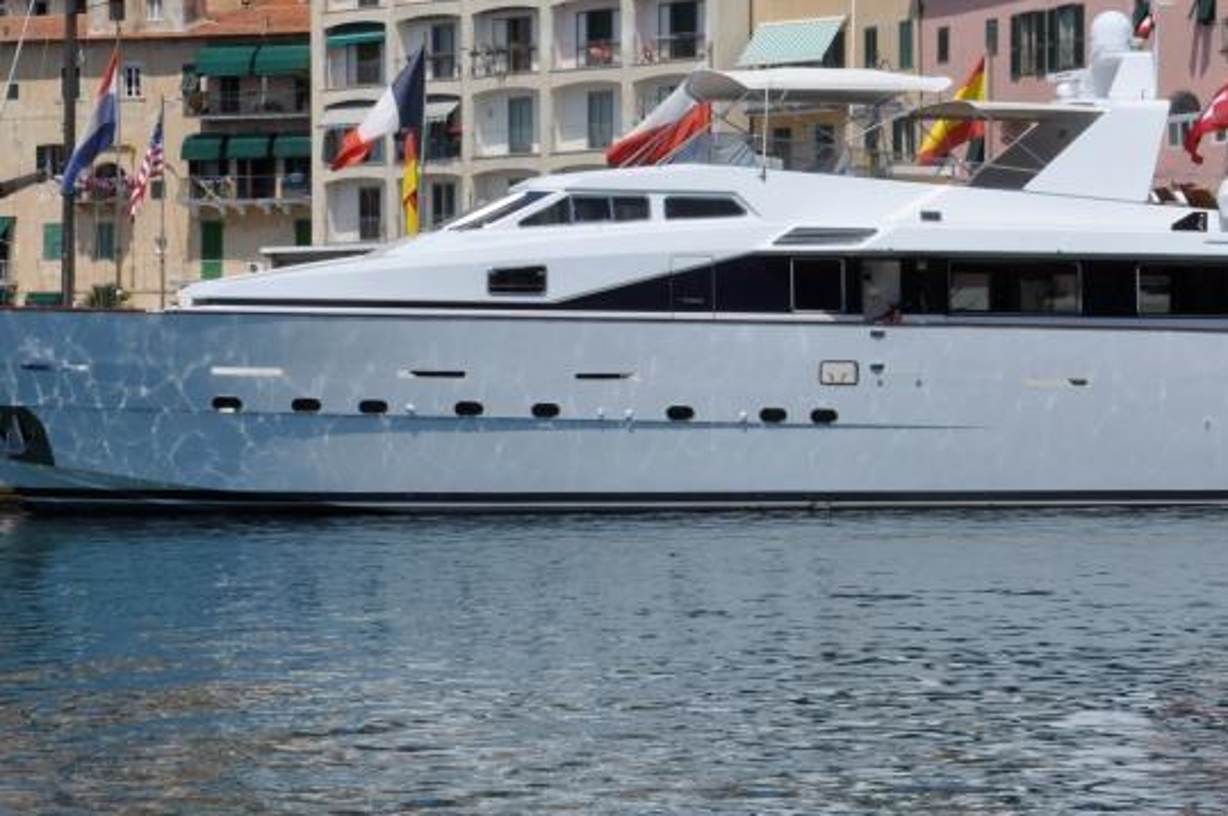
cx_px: 729
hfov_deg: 18.0
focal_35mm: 114
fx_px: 3884
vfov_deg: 12.0
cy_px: 333
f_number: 18
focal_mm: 40
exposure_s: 1/320
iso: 320
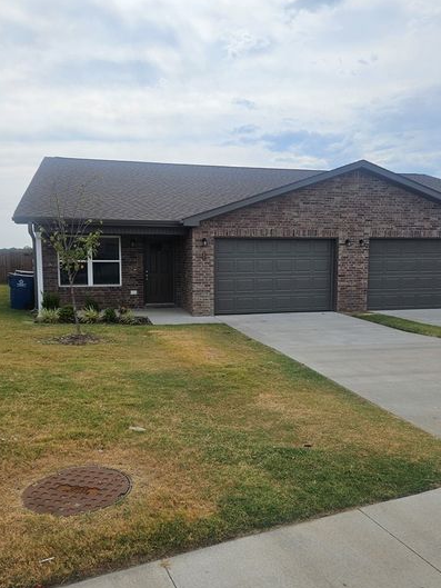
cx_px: 221
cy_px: 324
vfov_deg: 61.5
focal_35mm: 29
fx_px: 492
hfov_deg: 48.2
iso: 25
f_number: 1.8
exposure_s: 1/2551
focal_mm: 5.4
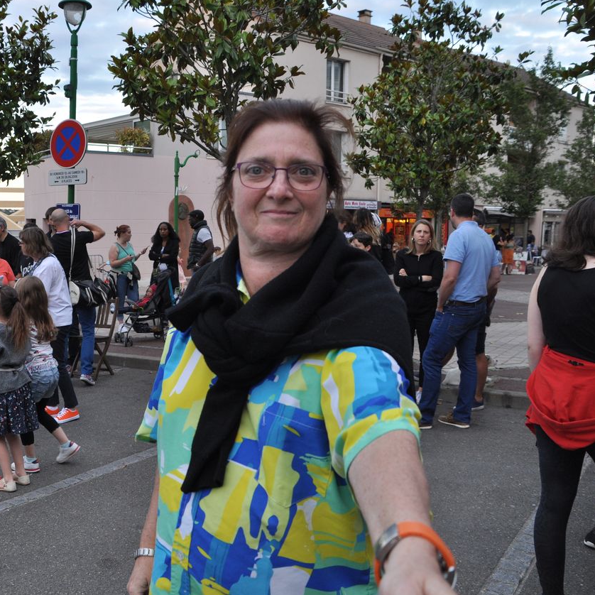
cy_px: 298
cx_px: 161
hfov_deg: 45.8
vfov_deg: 47.2
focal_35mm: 35
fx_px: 681
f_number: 4.5
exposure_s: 1/80
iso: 400
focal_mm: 18
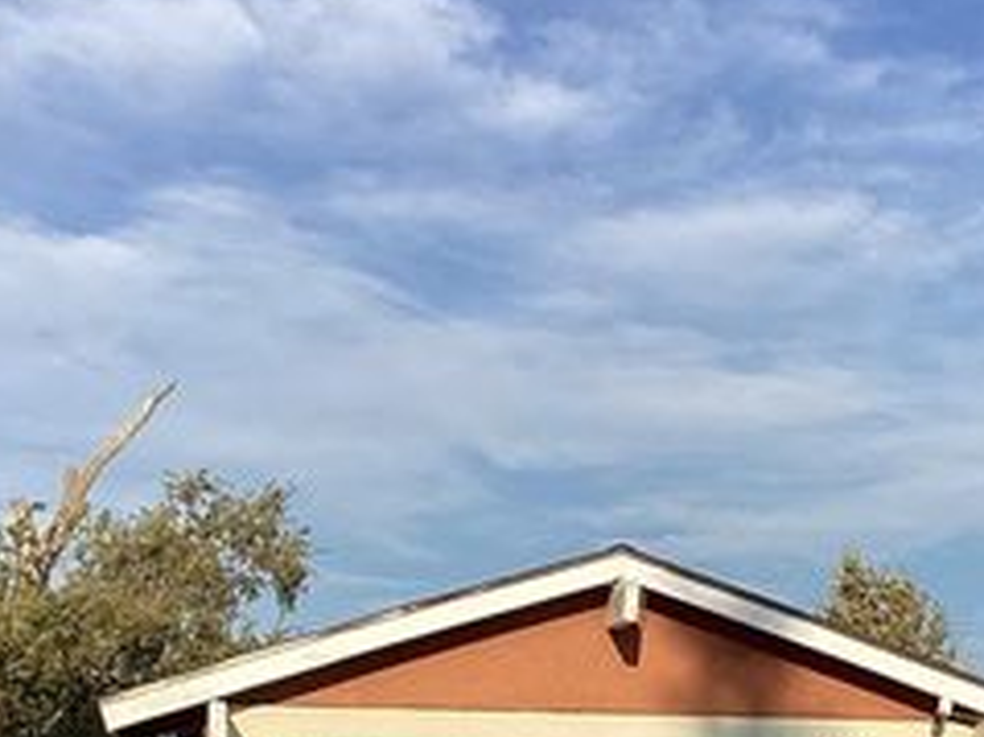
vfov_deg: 17.1
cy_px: 832
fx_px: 2358
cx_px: 811
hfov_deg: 23.2
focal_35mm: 83
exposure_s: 1/1294
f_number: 2.4
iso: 25
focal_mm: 3.3
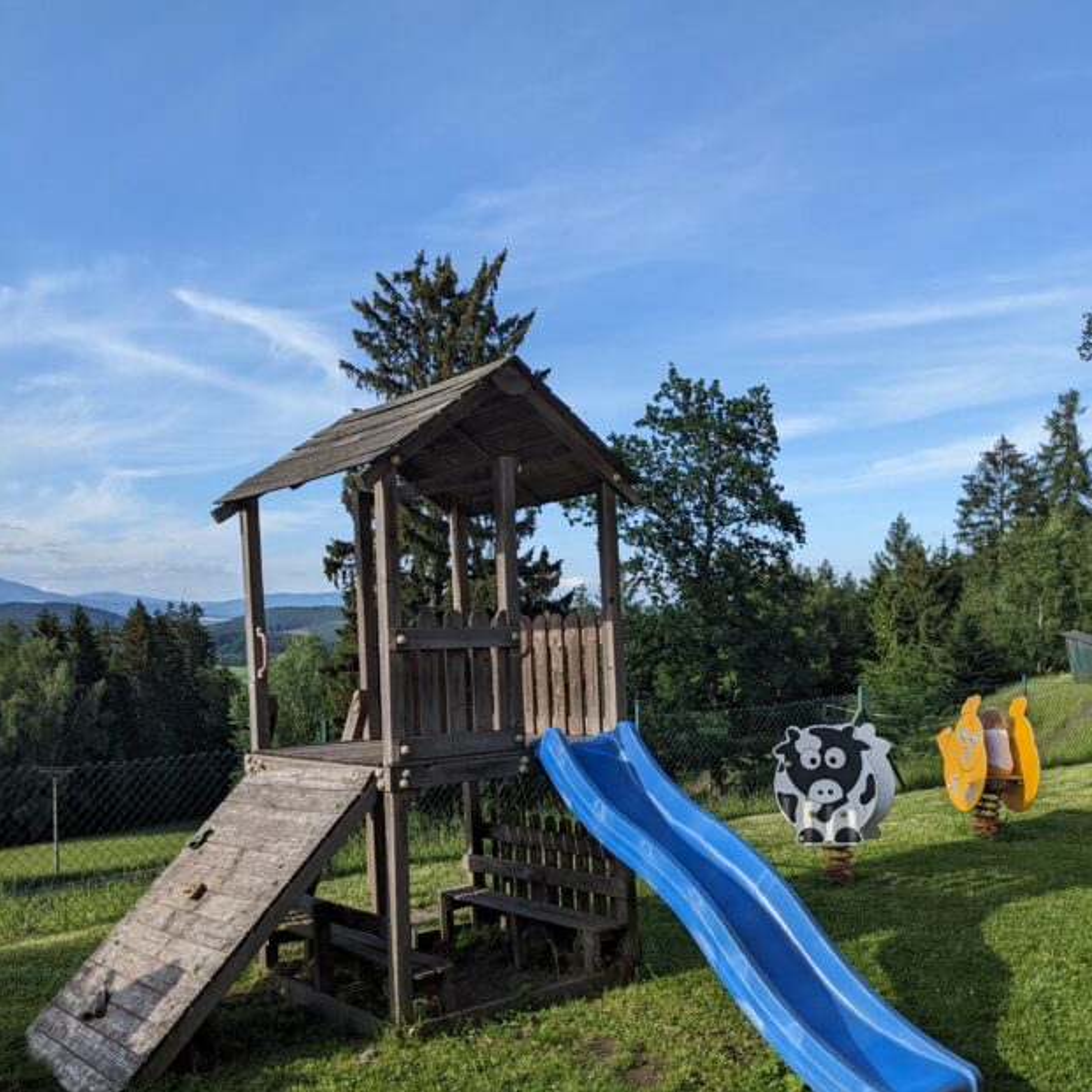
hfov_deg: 51.1
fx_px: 1142
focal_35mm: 32
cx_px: 546
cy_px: 644
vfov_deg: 50.8
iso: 63
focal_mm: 4.38
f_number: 1.73
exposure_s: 1/2347
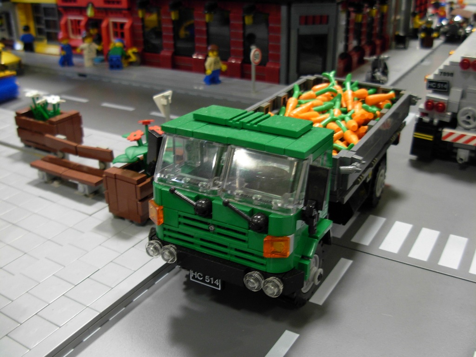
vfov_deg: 37.7
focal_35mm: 38
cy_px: 178
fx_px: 523
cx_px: 238
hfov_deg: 49.0
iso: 109
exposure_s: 1/4
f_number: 2.9
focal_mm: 6.3
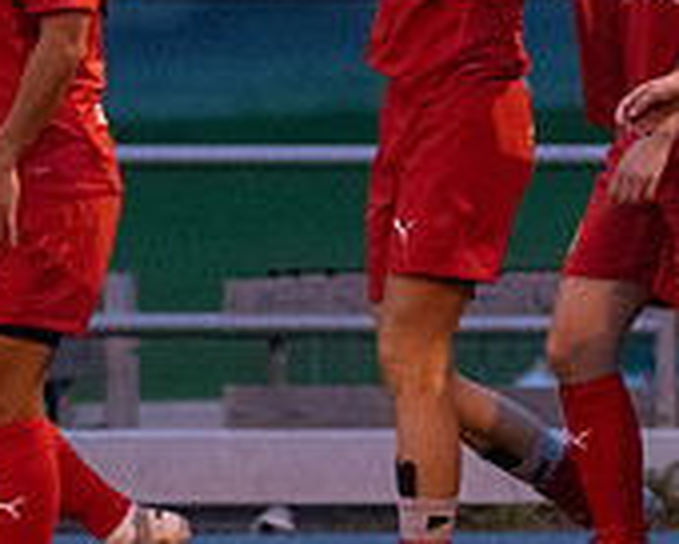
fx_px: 30003
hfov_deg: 1.3
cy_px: 146
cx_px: 659
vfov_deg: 1.0
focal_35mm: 1493
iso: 8000
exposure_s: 1/1000
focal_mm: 300
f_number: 3.2
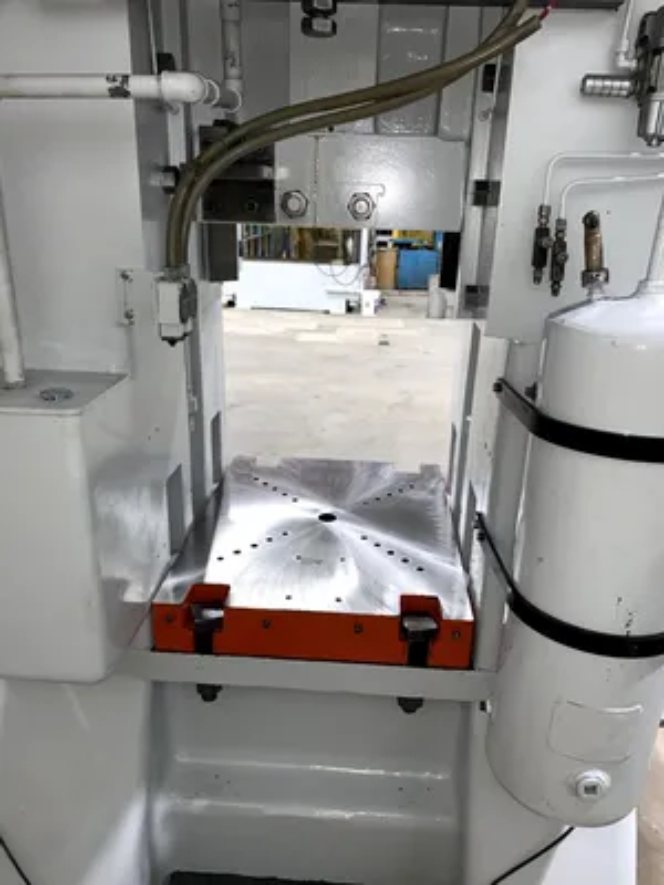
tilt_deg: -19.0
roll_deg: -2.6
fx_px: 665
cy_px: 442
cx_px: 332
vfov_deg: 67.3
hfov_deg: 53.1
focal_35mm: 26
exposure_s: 1/28
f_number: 1.8
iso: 50
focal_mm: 4.25
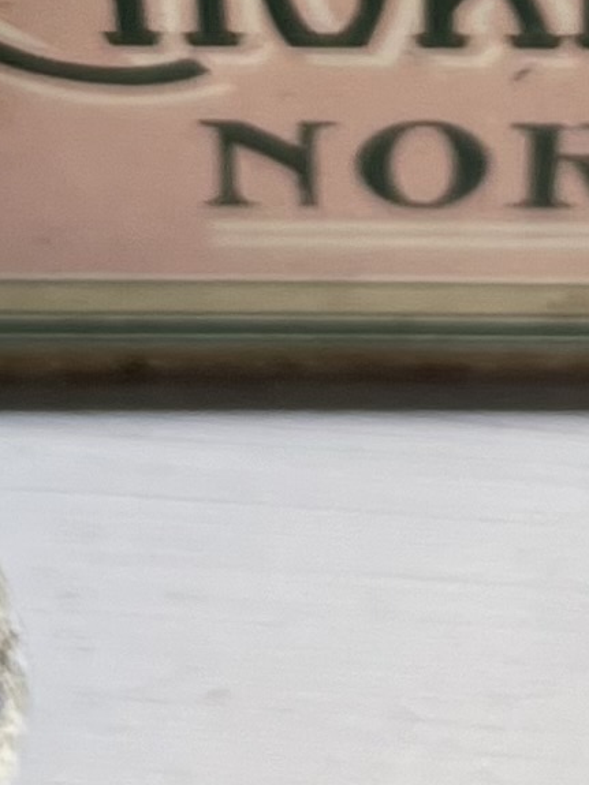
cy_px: -844
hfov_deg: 8.3
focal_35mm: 178
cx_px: 288
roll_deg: +4.2
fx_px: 4040
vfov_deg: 10.2
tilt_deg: -44.4
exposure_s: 1/121
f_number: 1.5
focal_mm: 5.7
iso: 125
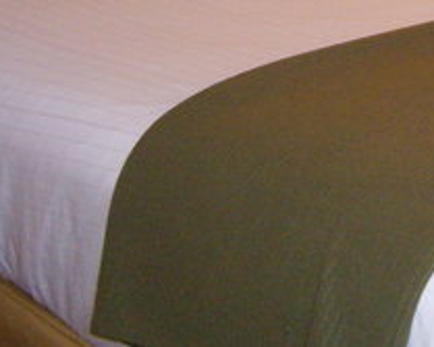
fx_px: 1823
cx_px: 613
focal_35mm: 142
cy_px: -141
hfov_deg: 13.0
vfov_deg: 10.6
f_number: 2.8
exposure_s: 1/40
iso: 400
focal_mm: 7.9
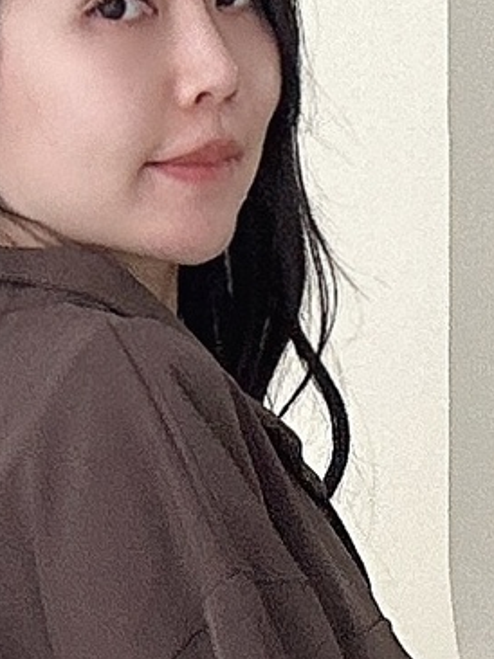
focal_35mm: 151
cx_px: 117
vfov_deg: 11.2
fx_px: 2877
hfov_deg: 9.8
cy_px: 1525
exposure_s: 1/60
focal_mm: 2.69
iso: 80
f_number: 1.9
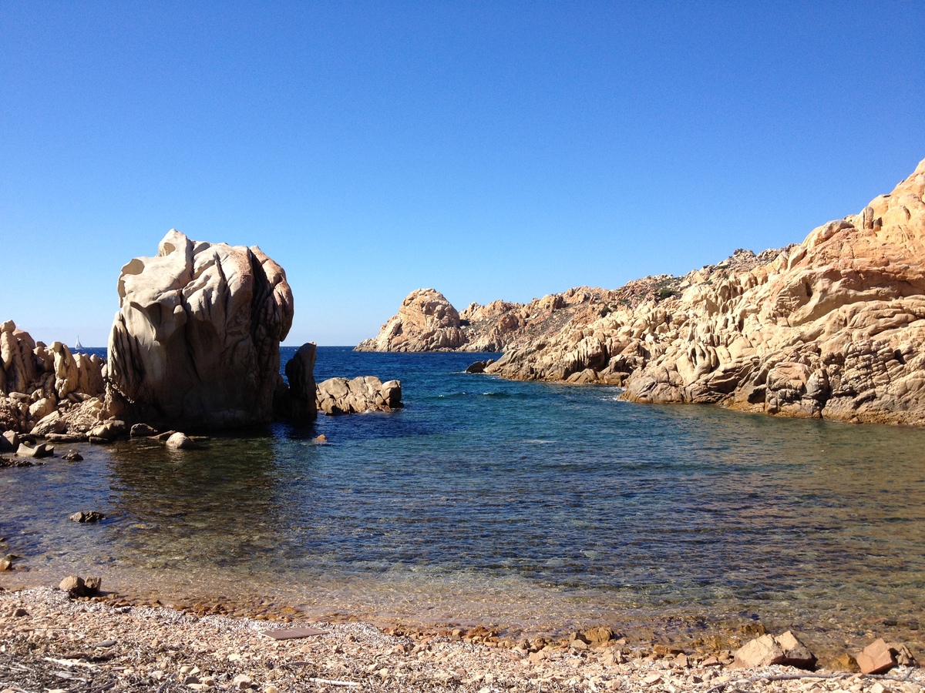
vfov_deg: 40.7
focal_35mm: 35
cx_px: 462
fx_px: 935
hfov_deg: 52.6
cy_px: 346
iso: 64
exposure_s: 1/1493
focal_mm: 4.28
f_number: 2.4
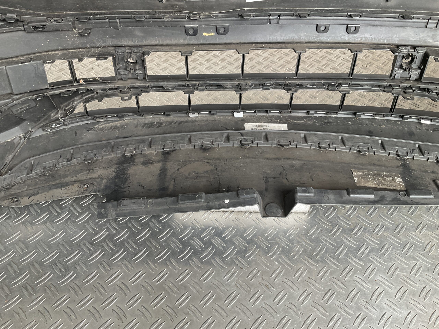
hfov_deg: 61.7
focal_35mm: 29
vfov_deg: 48.2
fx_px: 368
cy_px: 164
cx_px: 220
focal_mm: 3
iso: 40
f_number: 1.8
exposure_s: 1/120
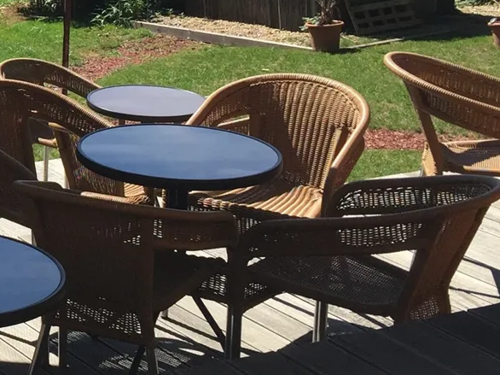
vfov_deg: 14.6
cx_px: -204
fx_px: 1429
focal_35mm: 99
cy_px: -20
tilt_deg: -11.1
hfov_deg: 18.1
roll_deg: -0.5
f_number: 2.2
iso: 32
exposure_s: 1/1364
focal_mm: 4.15
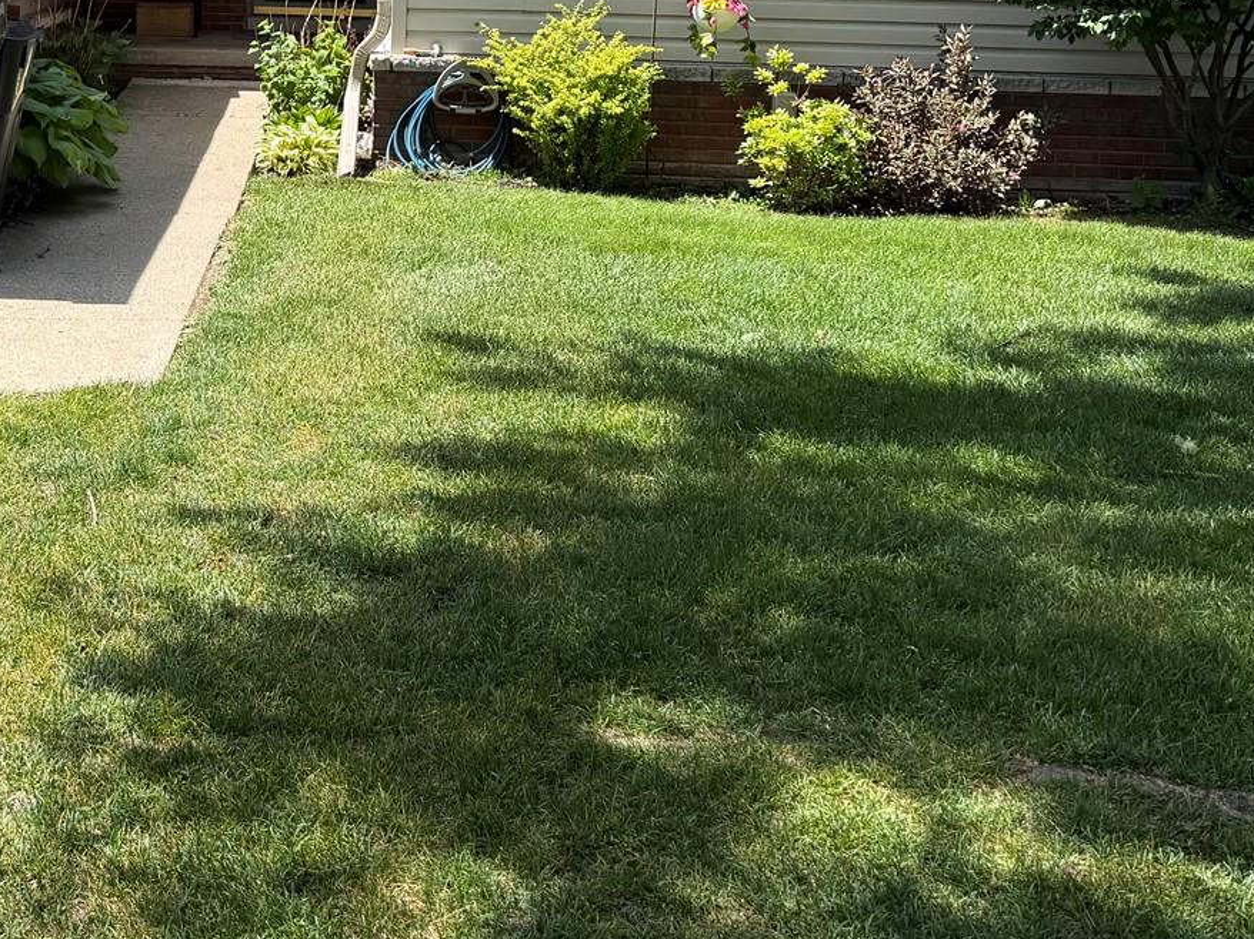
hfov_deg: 32.6
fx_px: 2028
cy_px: -63
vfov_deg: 24.5
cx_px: 127
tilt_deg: -0.7
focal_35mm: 56
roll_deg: -1.3
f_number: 1.78
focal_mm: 6.76
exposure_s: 1/2053
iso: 80
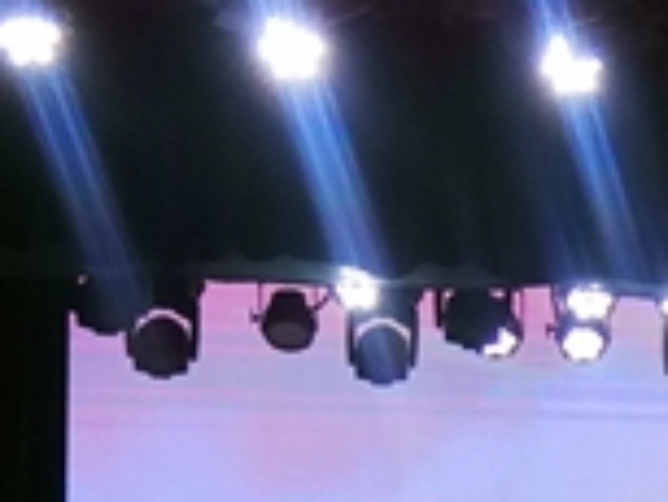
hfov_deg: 15.6
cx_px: 795
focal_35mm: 122
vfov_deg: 11.4
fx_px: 2356
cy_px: 871
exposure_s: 1/50
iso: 160
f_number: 2.2
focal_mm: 3.95
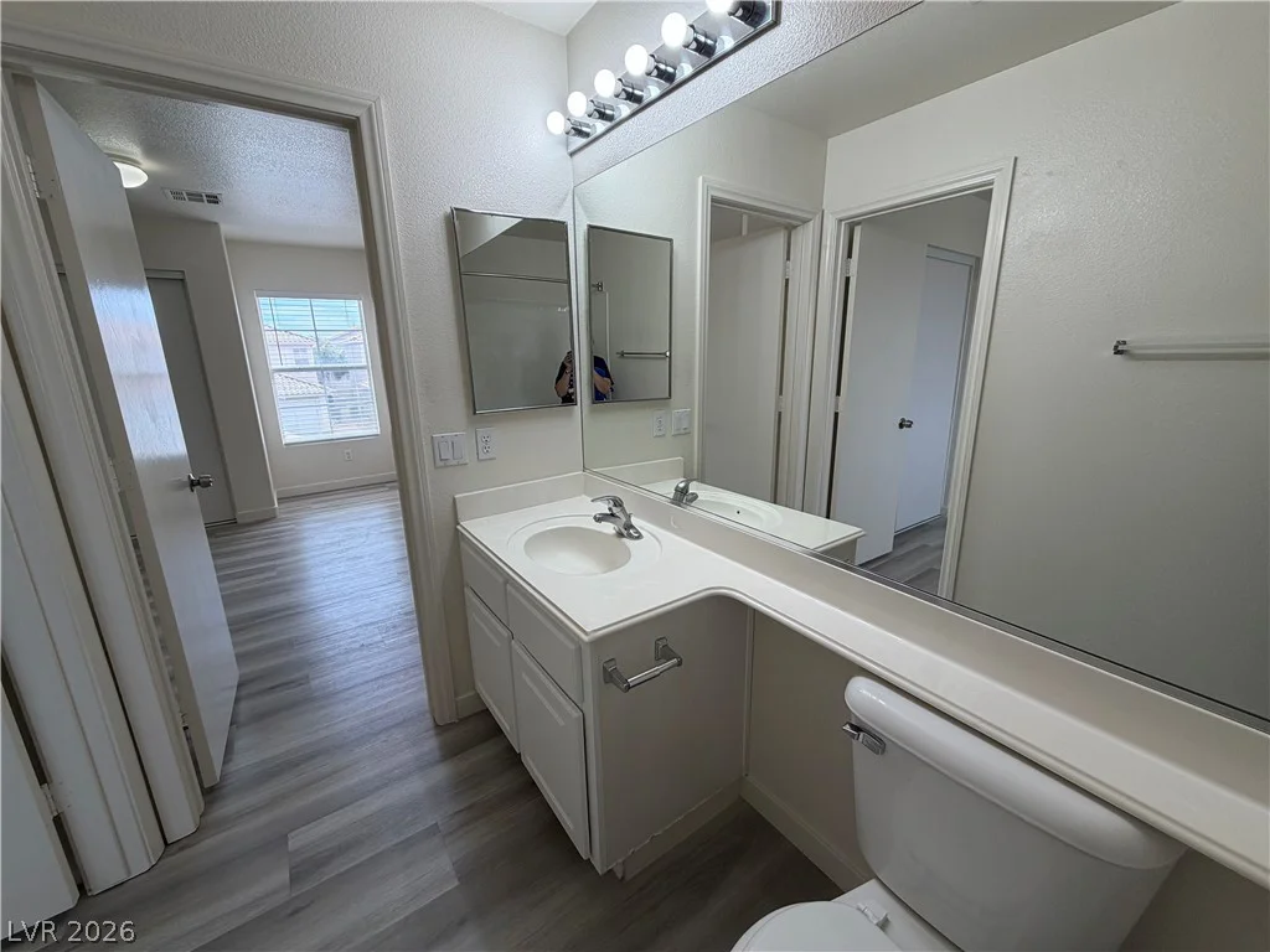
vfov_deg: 85.7
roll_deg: +1.2
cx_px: 635
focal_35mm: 14
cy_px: 476
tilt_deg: -13.2
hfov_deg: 102.1
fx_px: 514
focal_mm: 2.22
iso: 64
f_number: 2.2
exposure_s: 1/120
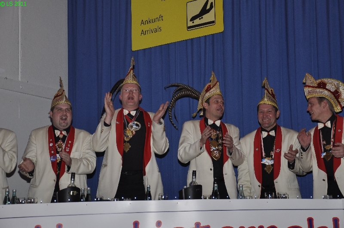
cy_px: 114
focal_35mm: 75
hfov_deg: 27.0
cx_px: 172
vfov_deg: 18.1
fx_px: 716
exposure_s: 1/60
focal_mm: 50
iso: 400
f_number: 5
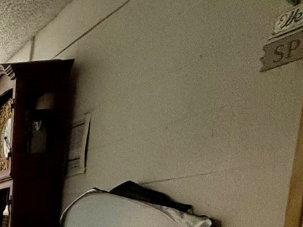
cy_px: 292
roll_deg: -0.7
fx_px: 455
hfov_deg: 21.4
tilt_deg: -7.7
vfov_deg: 24.6
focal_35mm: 52
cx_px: -259
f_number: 2.2
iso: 500
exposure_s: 1/60
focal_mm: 2.22
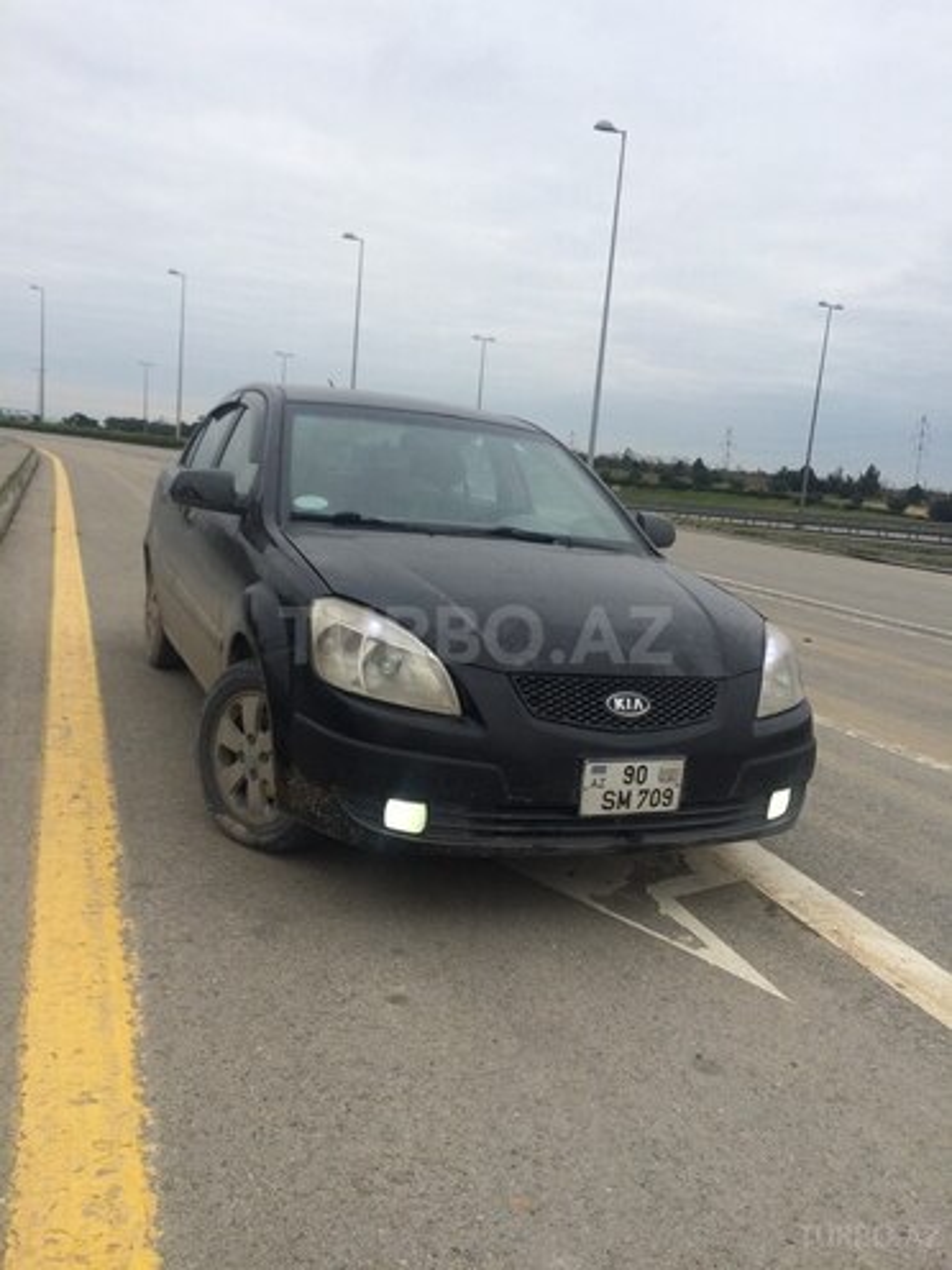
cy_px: 635
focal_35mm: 29
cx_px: 476
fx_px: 1063
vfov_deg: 61.7
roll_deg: -4.0
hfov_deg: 48.2
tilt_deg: -12.0
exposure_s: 1/707
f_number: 2.2
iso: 32
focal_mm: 4.15
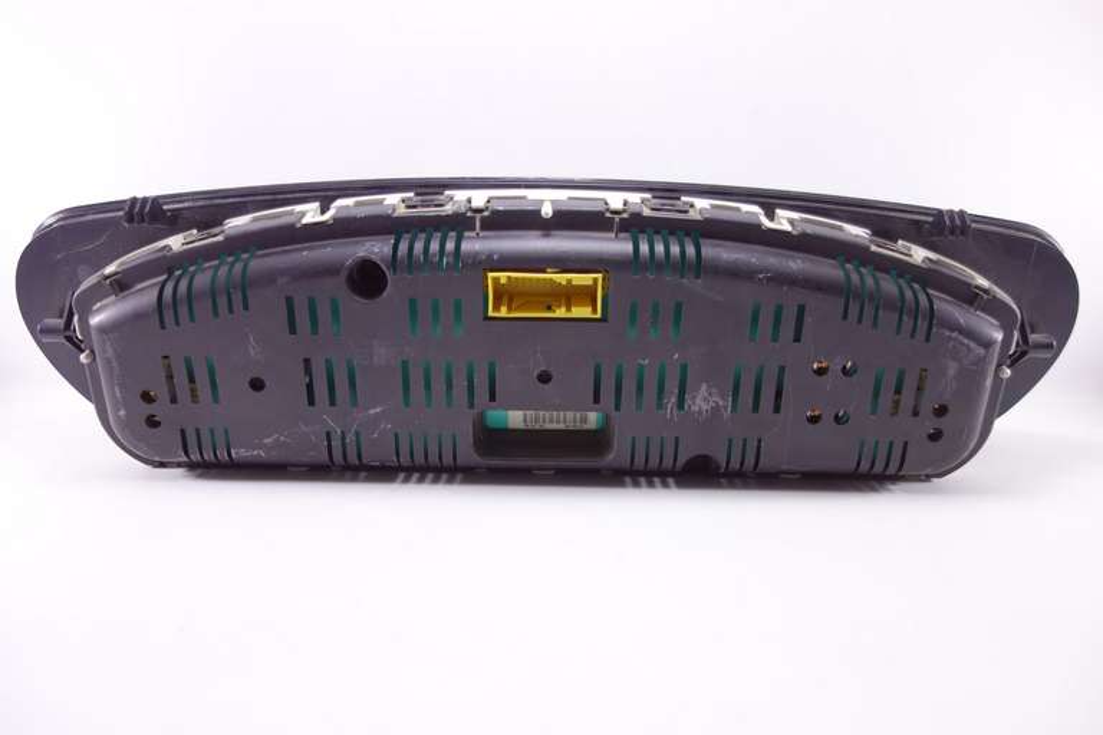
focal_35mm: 28
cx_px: 552
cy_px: 368
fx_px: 858
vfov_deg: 46.4
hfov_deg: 65.5
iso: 125
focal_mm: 10.4
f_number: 1.8
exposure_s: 1/80
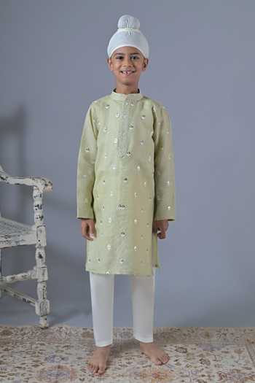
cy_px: 192
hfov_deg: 27.0
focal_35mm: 50
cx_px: 128
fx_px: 531
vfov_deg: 39.6
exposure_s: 1/160
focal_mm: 50
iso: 800
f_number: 4
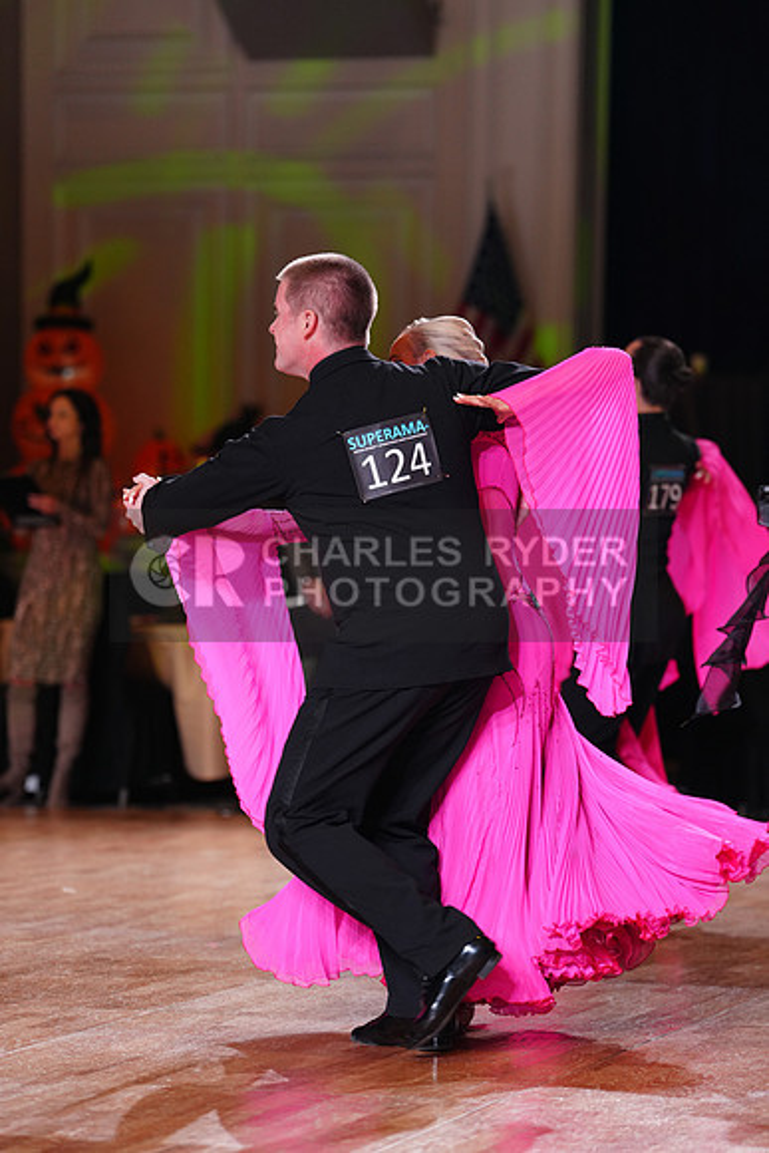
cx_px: 384
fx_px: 4067
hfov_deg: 10.8
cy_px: 576
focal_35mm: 127
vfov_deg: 16.1
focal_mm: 127
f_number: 2.8
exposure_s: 1/400
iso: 1250
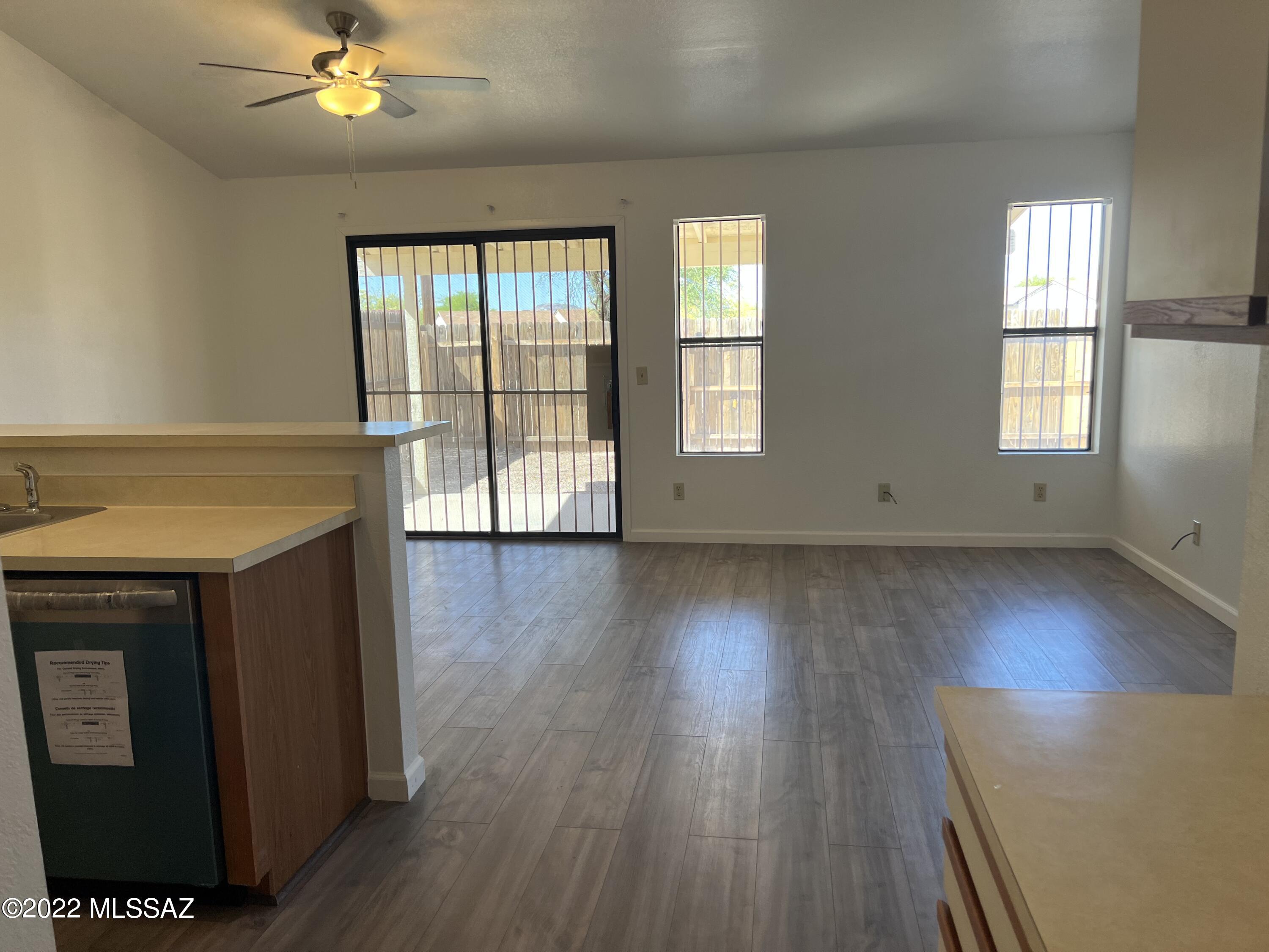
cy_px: 476
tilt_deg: -7.9
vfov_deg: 53.1
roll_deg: +1.7
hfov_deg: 67.3
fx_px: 953
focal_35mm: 26
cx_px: 634
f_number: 1.5
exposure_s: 1/120
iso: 64
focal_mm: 5.7
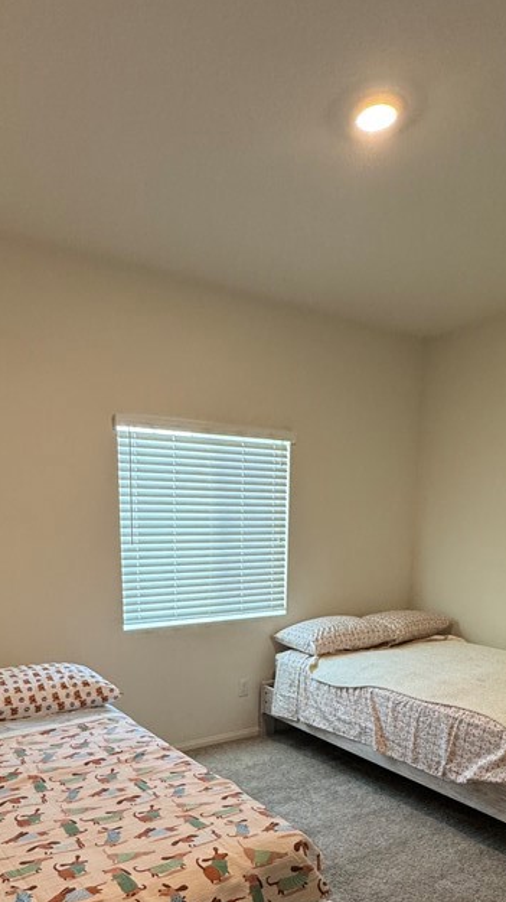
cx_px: 205
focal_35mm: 25
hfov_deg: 45.7
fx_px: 597
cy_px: 639
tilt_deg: -9.2
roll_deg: +0.8
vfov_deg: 70.7
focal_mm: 2.22
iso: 250
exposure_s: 1/120
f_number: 2.2
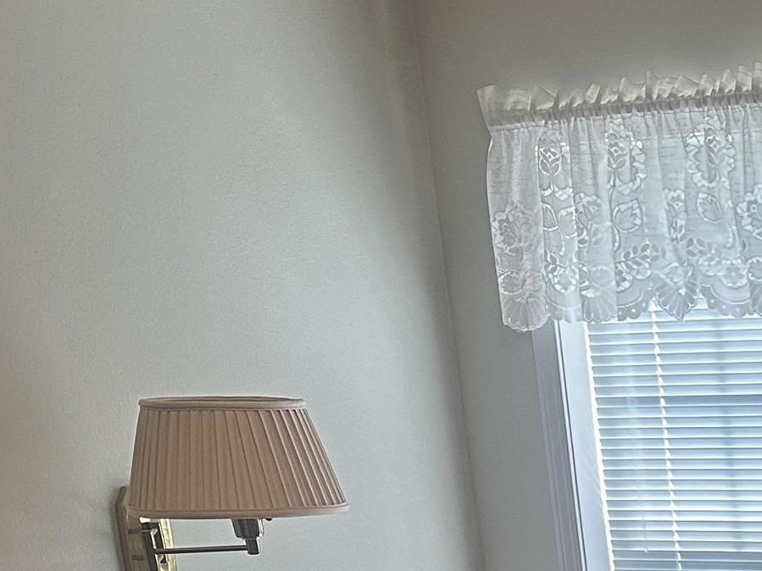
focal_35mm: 82
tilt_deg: -15.2
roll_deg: +1.0
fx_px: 1805
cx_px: 1251
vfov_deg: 16.0
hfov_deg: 19.6
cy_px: 942
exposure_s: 1/120
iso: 160
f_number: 1.78
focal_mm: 6.86
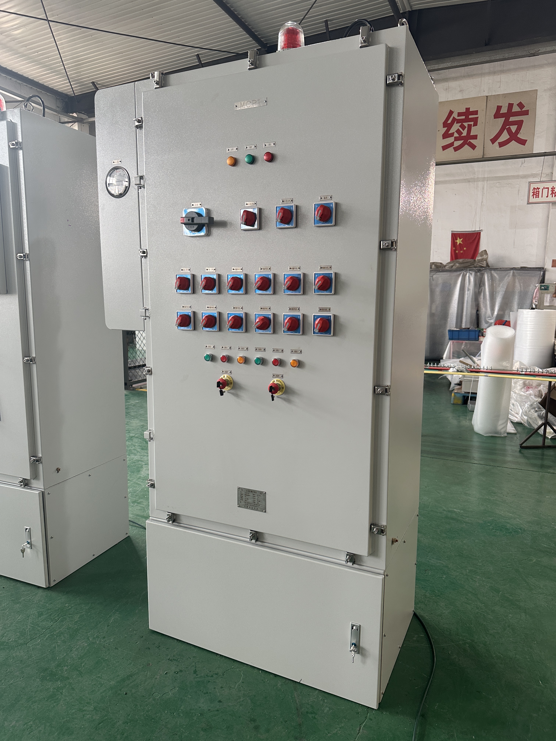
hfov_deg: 56.8
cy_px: 370
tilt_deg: -8.1
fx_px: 514
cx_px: 278
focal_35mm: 24
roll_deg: -0.6
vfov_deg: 71.6
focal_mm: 6.86
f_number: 1.78
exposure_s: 1/100
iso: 125
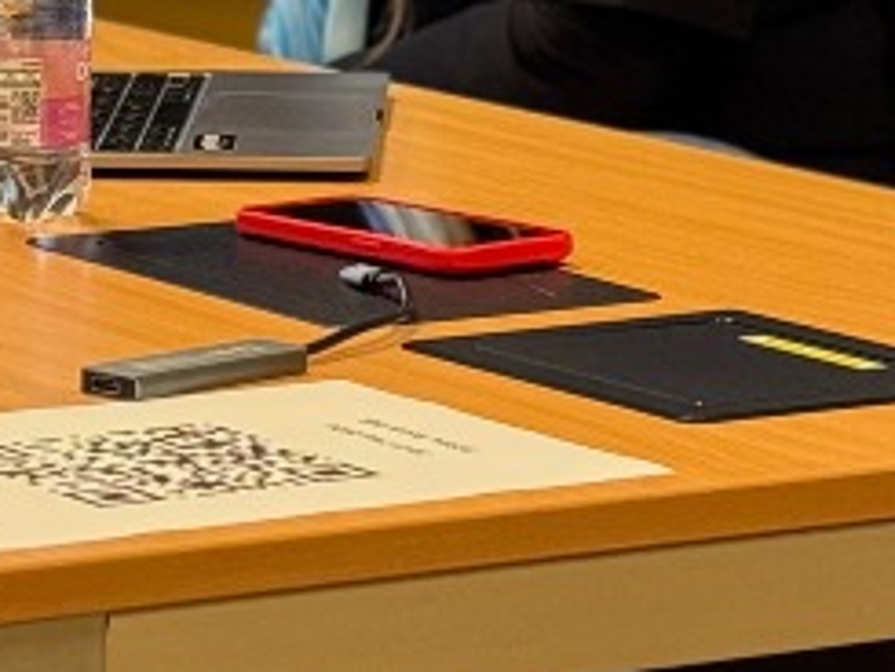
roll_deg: +0.1
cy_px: -562
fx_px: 6079
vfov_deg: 6.2
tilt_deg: -2.1
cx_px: 91
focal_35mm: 235
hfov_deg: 8.4
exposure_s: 1/60
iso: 125
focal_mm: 6.76
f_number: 1.78
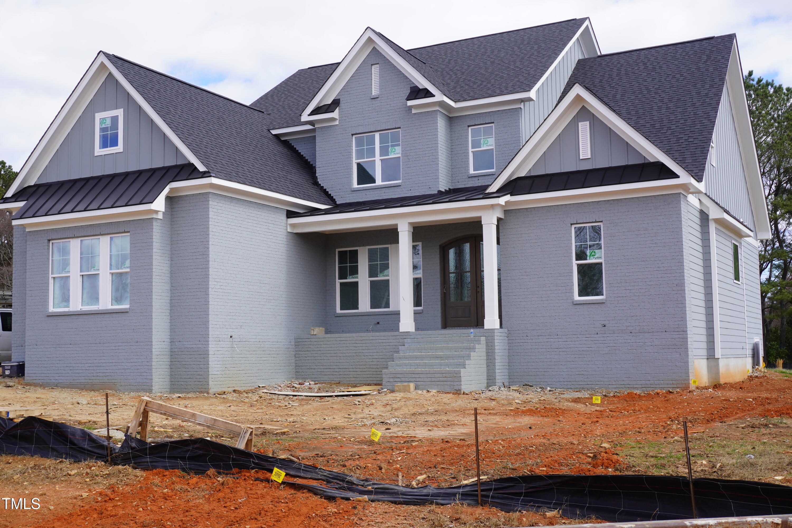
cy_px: 264
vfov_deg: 30.8
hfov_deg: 45.0
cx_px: 396
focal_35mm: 44
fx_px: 957
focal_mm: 29
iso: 100
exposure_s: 1/125
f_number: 9
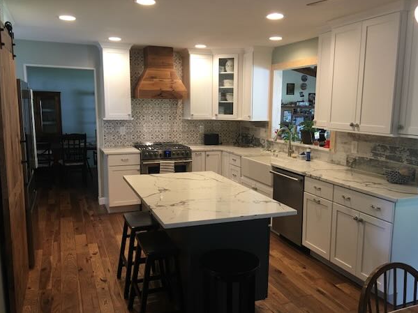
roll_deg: -0.5
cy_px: 165
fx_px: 374
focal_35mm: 31
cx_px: 221
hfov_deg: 58.3
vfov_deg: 45.4
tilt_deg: -9.3
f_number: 2.2
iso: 40
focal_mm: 4.15
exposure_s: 1/15
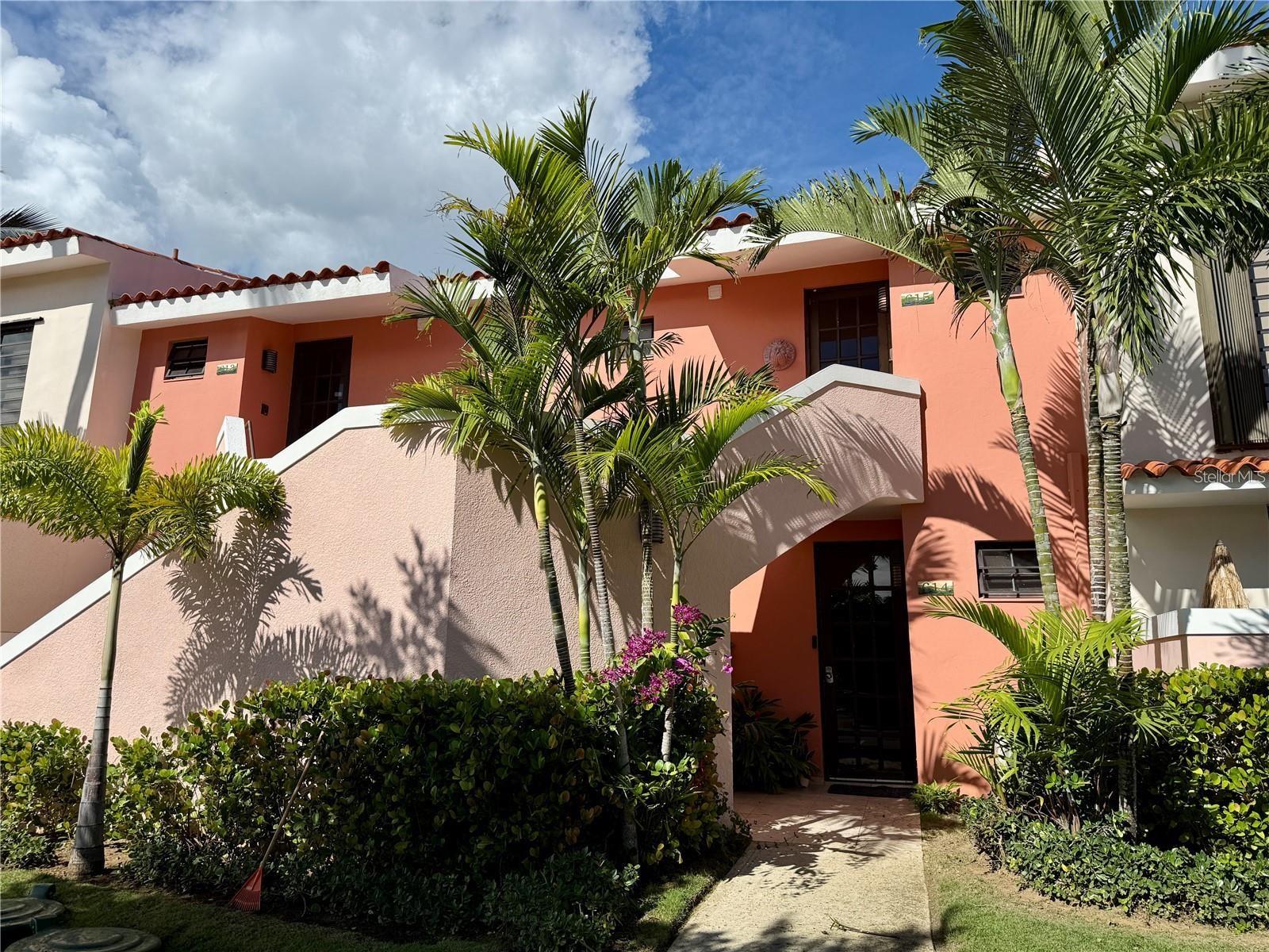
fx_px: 880
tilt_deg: +12.0
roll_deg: -1.2
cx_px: 634
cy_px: 476
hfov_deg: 71.6
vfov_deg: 56.8
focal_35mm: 24
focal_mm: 6.76
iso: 80
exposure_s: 1/7353
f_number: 1.78
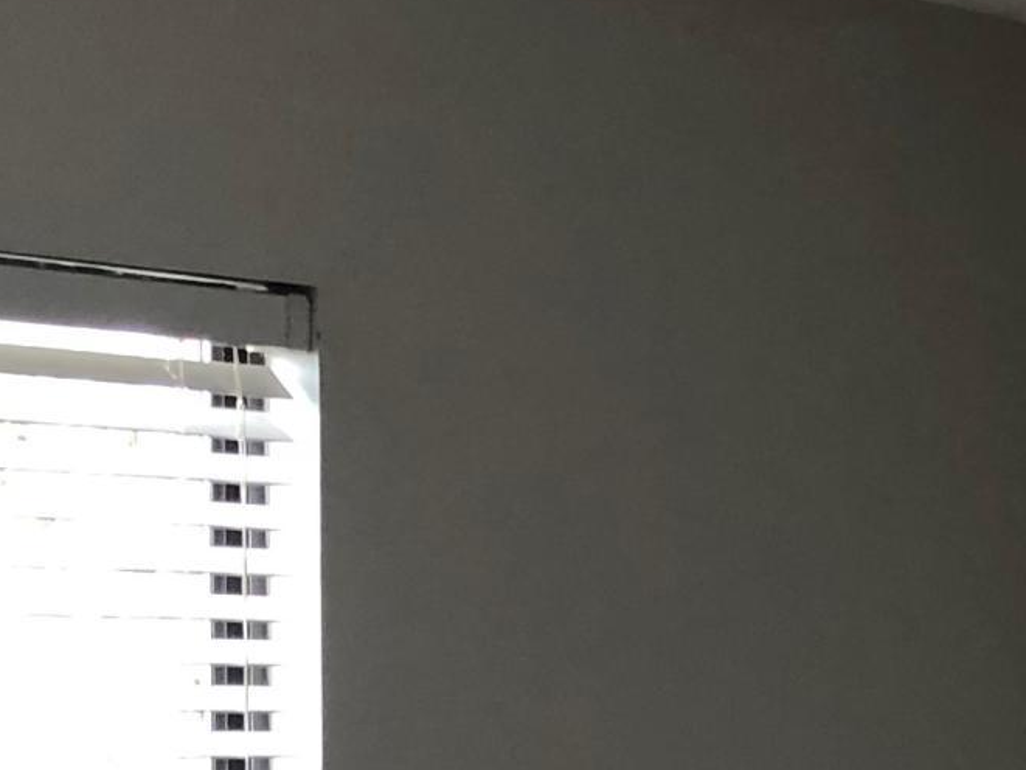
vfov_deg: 11.3
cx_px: 1231
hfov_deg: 15.0
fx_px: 3765
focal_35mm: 127
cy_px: 1077
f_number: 1.8
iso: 25
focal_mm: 4
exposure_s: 1/30
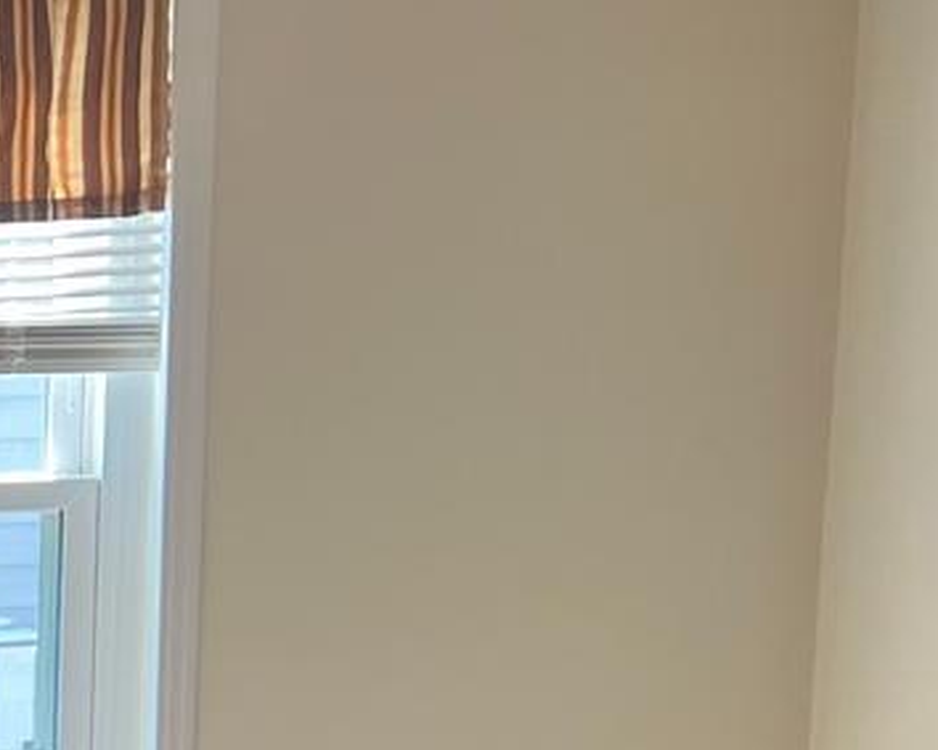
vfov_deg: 10.3
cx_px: -1600
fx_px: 4080
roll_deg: +2.7
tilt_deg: -9.6
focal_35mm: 147
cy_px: 967
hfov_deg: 10.5
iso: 50
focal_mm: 5.7
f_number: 1.5
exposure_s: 1/120
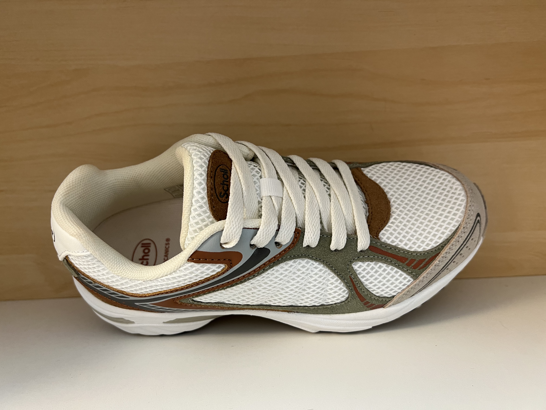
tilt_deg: -14.0
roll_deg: +3.7
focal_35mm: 26
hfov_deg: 67.3
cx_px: 273
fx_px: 410
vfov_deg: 53.1
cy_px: 205
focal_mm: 5.7
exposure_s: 1/50
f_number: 1.5
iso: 100
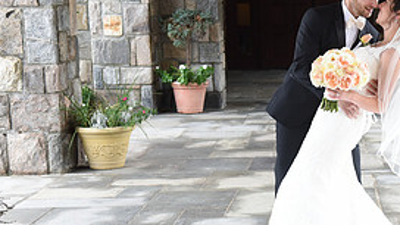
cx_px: 385
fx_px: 902
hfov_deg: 24.1
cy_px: 132
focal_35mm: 85
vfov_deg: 14.2
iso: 1000
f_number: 4.5
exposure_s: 1/200
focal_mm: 38
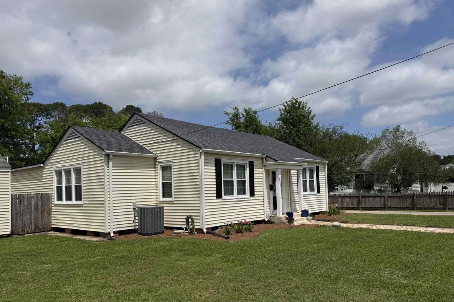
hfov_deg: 67.4
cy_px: 176
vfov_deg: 47.7
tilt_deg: +2.7
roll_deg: +0.7
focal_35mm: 27
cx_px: 223
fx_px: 341
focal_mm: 6.76
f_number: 1.78
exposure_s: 1/10309
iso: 80
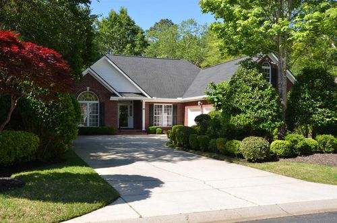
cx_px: 168
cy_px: 112
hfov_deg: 53.2
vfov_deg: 36.7
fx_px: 336
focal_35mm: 36
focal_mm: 24
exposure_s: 1/250
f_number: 6.3
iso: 100
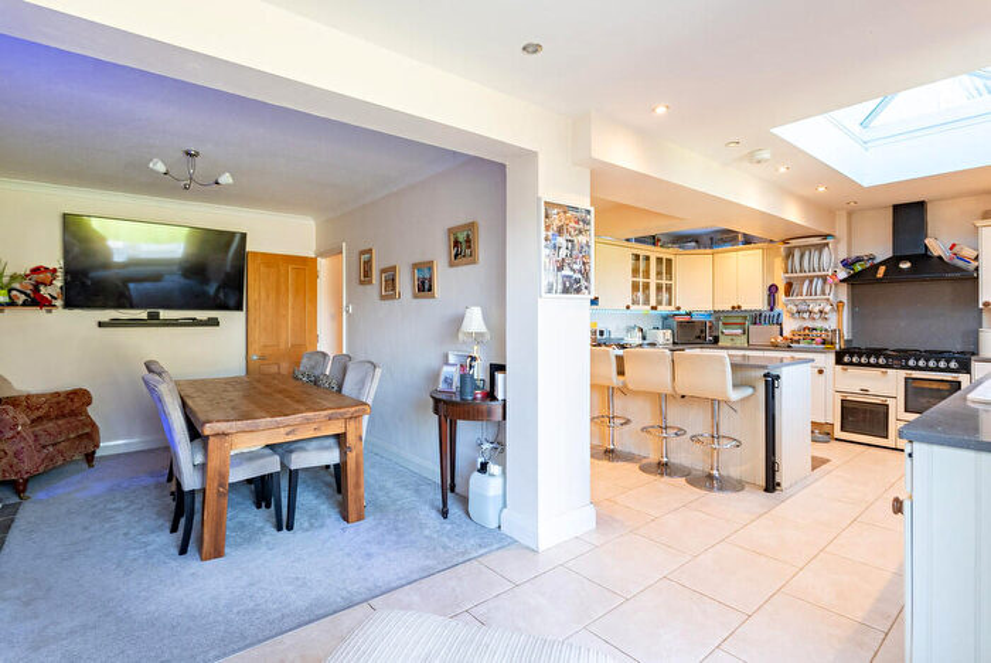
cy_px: 332
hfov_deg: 91.6
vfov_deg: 69.0
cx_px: 496
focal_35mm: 18
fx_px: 482
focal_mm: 17.5
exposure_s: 1/25
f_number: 7.1
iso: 800
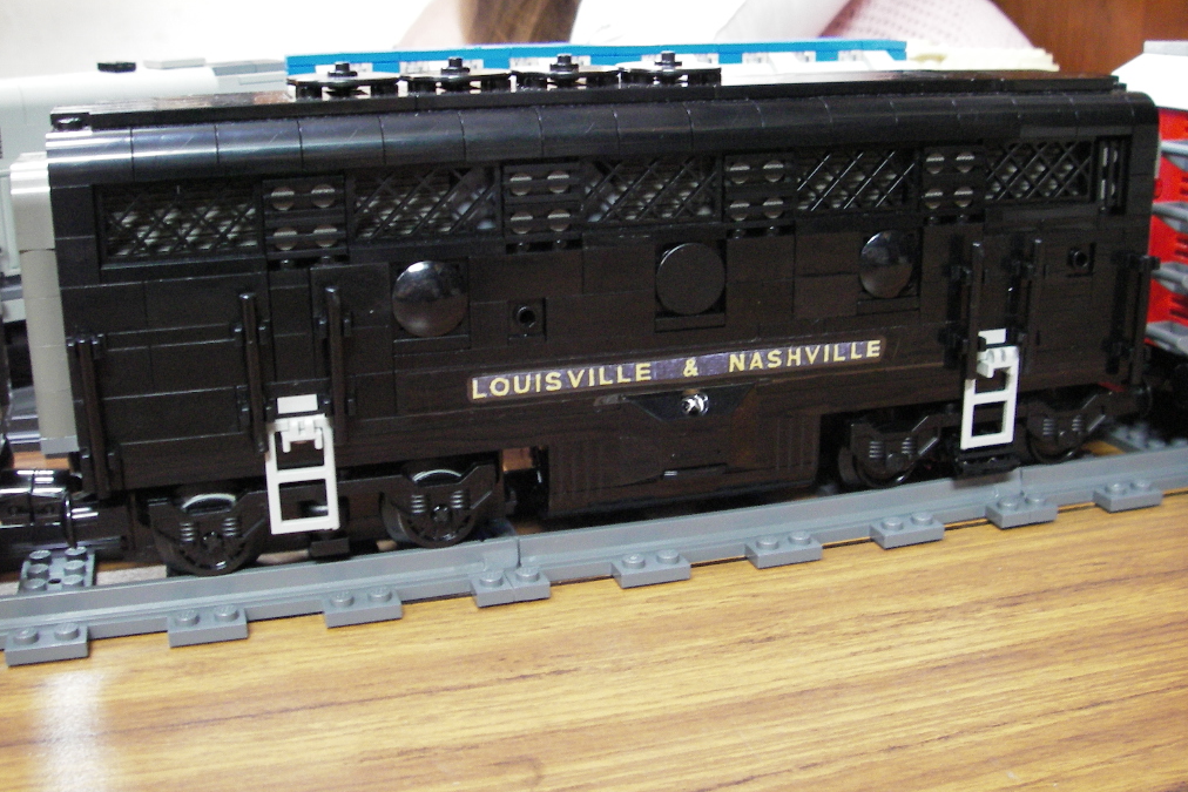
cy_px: 359
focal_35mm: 40
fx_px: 1320
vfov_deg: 33.4
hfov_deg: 48.5
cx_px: 590
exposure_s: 1/4
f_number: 3.3
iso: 200
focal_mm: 6.3
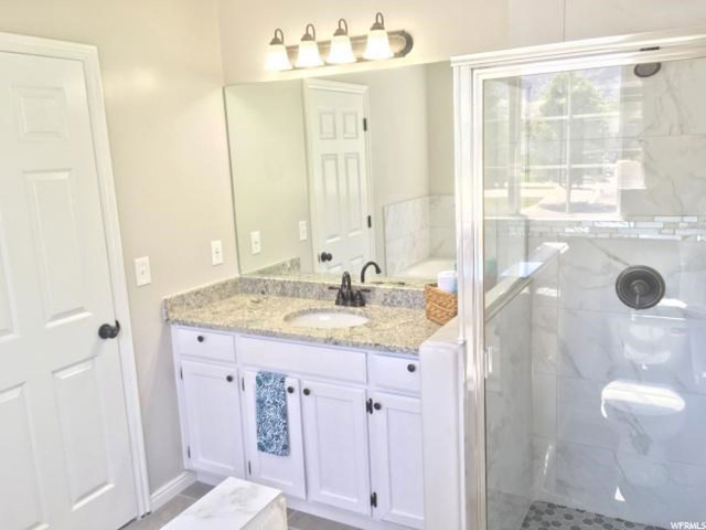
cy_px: 265
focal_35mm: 29
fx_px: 591
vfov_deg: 48.2
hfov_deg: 61.7
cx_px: 353
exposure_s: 1/40
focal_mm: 4.15
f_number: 2.2
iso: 25
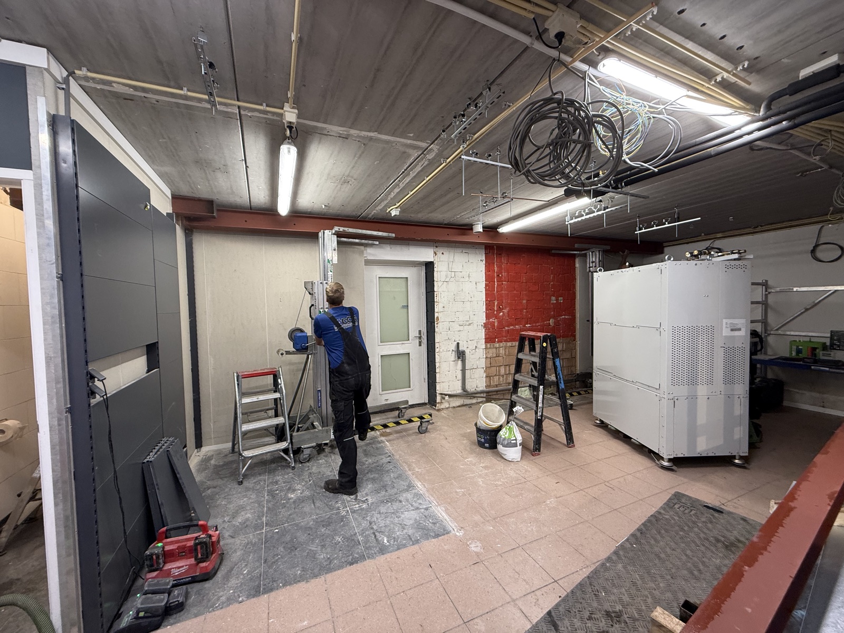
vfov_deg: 85.7
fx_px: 341
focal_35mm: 14
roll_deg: +1.1
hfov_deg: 102.1
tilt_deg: -2.0
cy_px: 316
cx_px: 422
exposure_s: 1/50
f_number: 2.2
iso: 160
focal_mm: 2.22
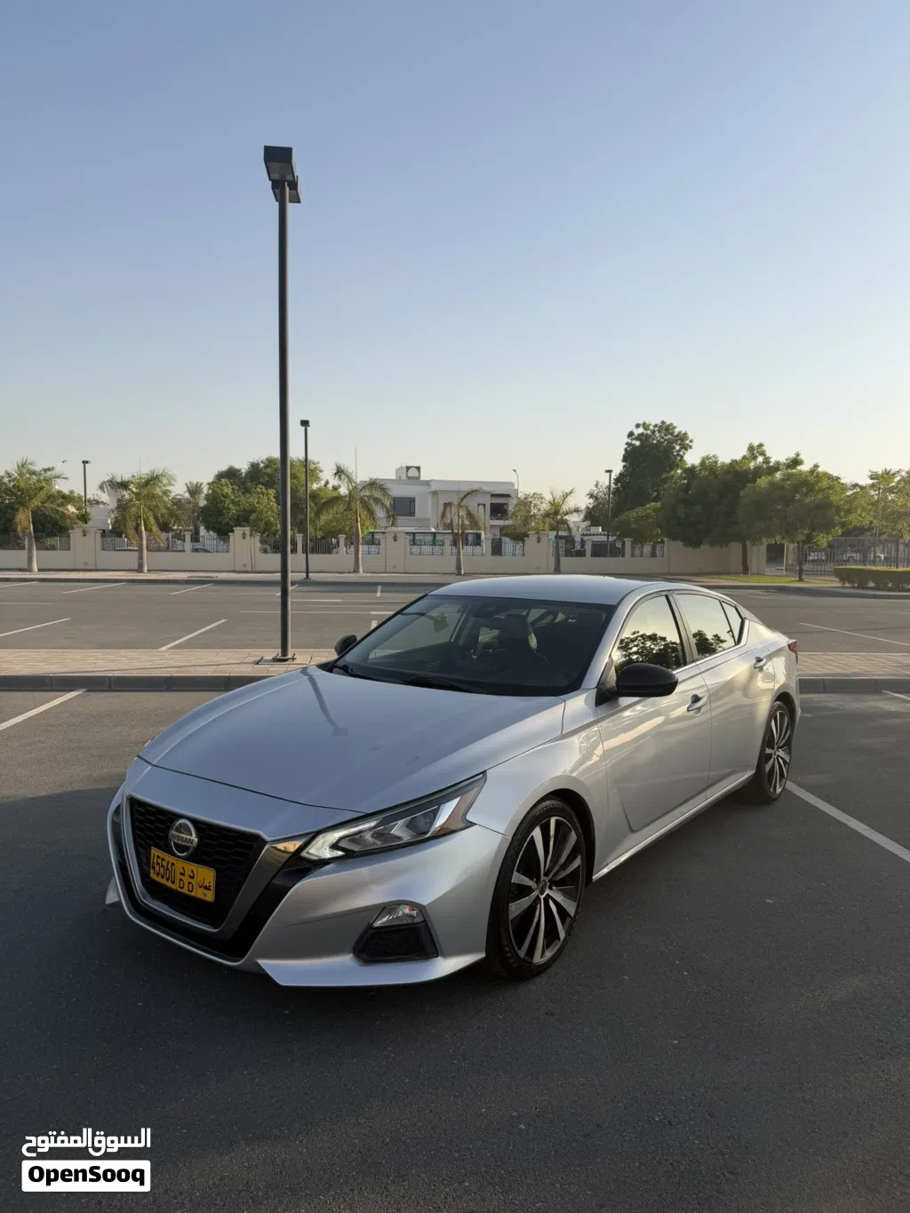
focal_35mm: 24
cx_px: 455
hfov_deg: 56.8
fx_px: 841
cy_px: 606
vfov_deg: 71.6
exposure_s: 1/3953
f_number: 1.78
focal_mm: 6.76
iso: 80
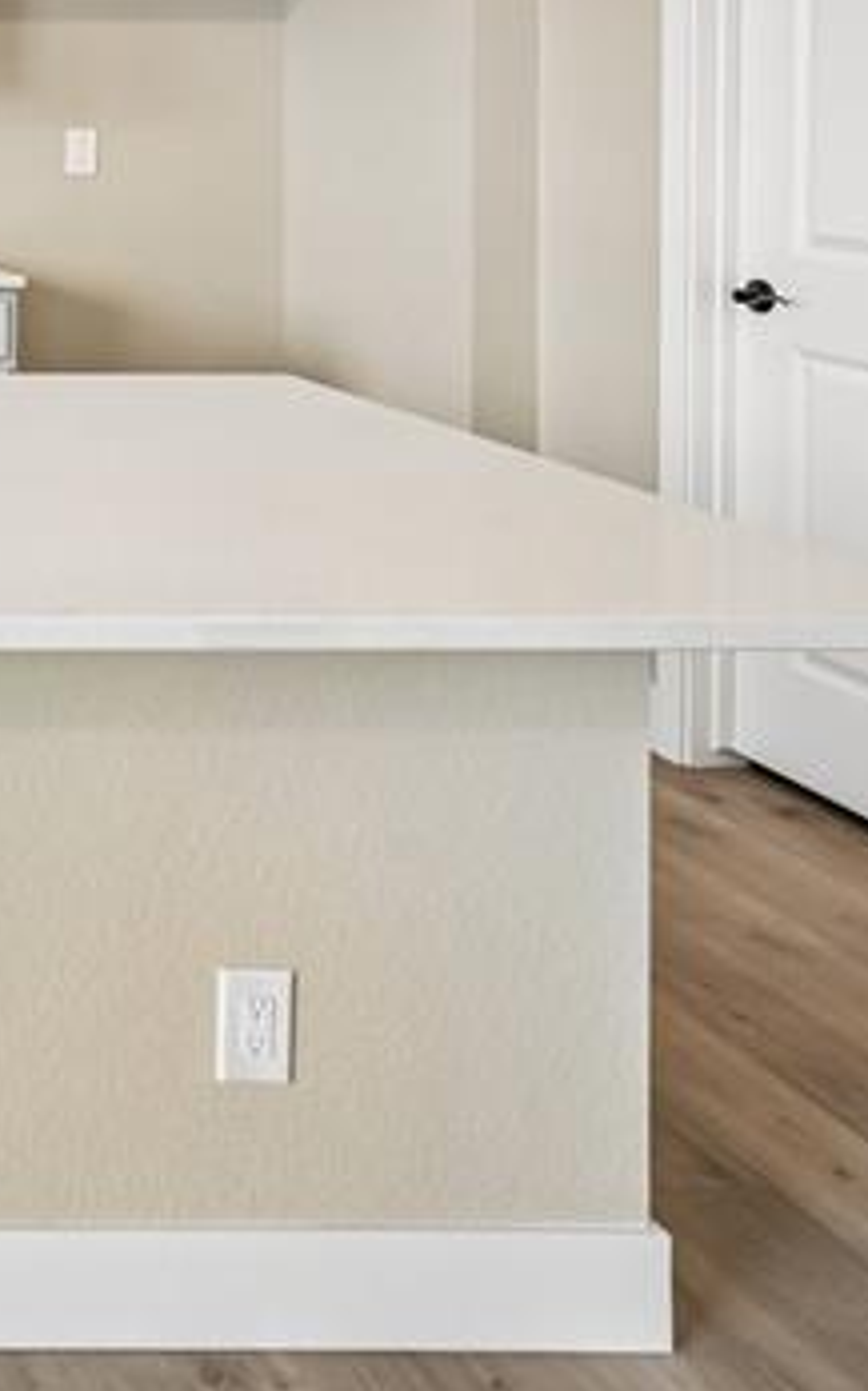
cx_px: -640
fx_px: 1592
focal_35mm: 42
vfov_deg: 41.8
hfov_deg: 21.5
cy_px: 44
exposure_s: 1/15
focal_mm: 14
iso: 250
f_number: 9
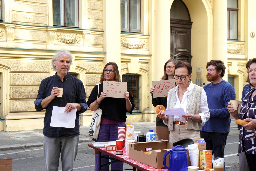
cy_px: 86
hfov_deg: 28.6
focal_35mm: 70
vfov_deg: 19.3
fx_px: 501
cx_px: 128
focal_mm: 47
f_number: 5
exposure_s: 1/125
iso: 100
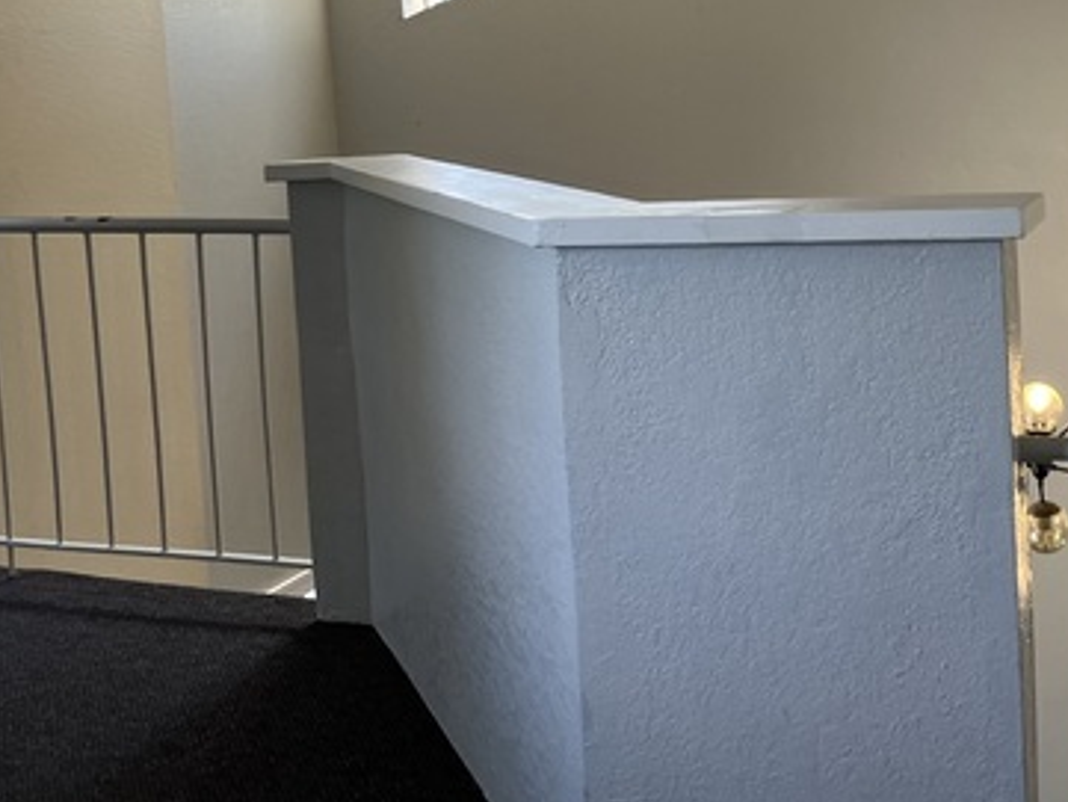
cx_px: 868
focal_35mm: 48
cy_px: 109
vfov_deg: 29.3
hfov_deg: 38.1
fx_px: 1481
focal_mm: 5.1
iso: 125
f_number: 1.6
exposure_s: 1/120
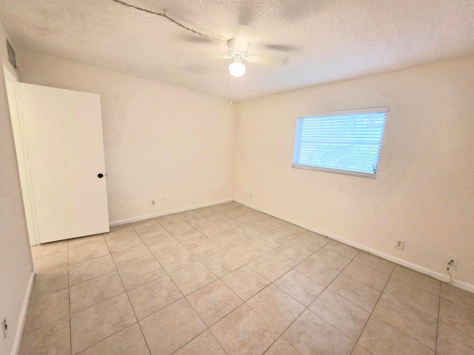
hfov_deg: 106.2
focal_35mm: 13
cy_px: 178
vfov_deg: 89.9
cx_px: 237
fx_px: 178
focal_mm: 2.2
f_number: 1.9
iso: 160
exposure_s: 1/60.2
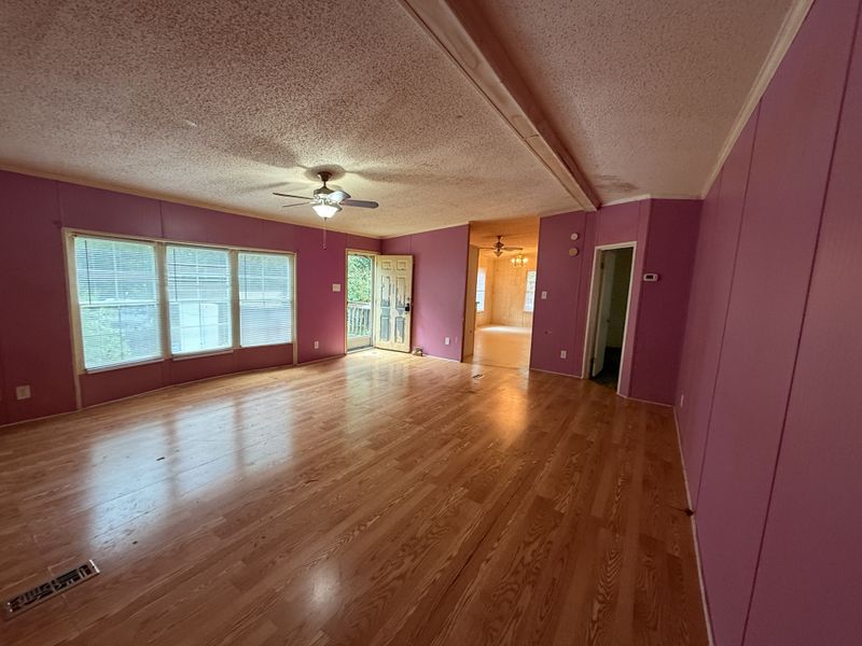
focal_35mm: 14
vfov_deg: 85.7
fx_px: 349
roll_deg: -2.8
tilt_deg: -8.9
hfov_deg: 102.1
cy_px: 323
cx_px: 431
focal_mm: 2.22
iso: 500
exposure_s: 1/60
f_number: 2.2
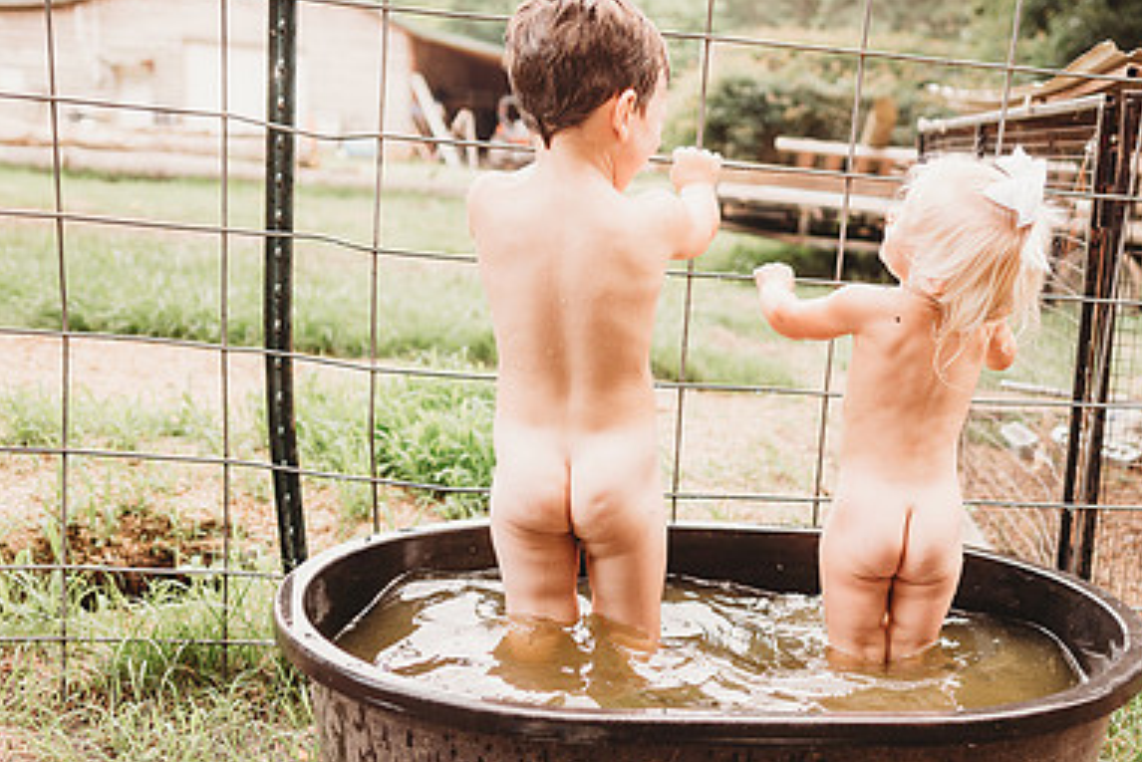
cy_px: 490
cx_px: 784
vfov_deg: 31.7
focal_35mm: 42
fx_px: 1333
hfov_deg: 45.5
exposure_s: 1/250
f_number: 2.2
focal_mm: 24
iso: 100
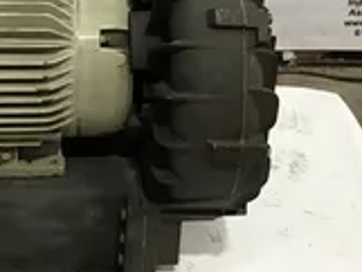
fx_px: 806
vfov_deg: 18.5
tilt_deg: -26.8
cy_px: -22
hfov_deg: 24.9
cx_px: 79
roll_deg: -2.8
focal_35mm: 77
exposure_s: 1/30
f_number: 2.4
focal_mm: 3.3
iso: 100
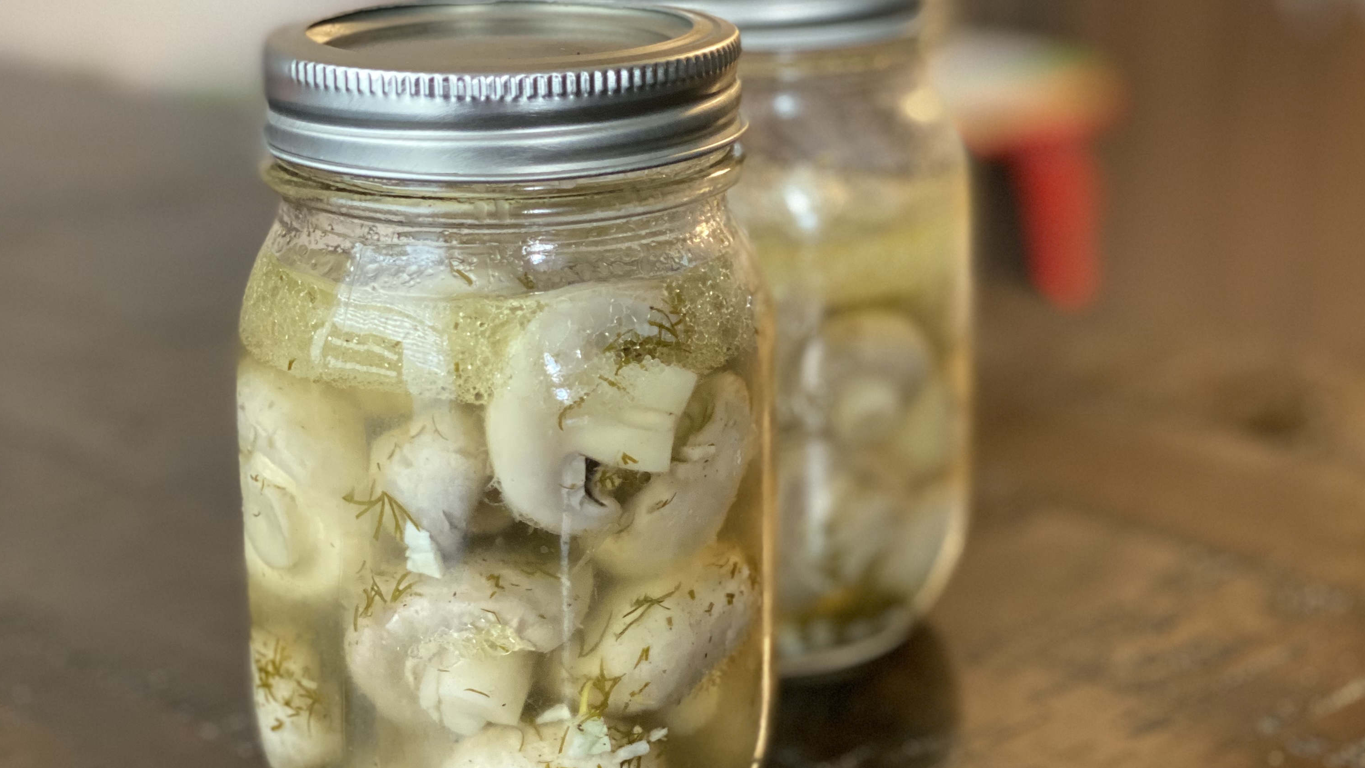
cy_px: 451
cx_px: 685
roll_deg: +0.5
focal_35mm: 76
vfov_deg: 15.9
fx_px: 2751
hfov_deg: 27.9
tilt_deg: -16.6
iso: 320
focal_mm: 6
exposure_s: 1/40
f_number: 2
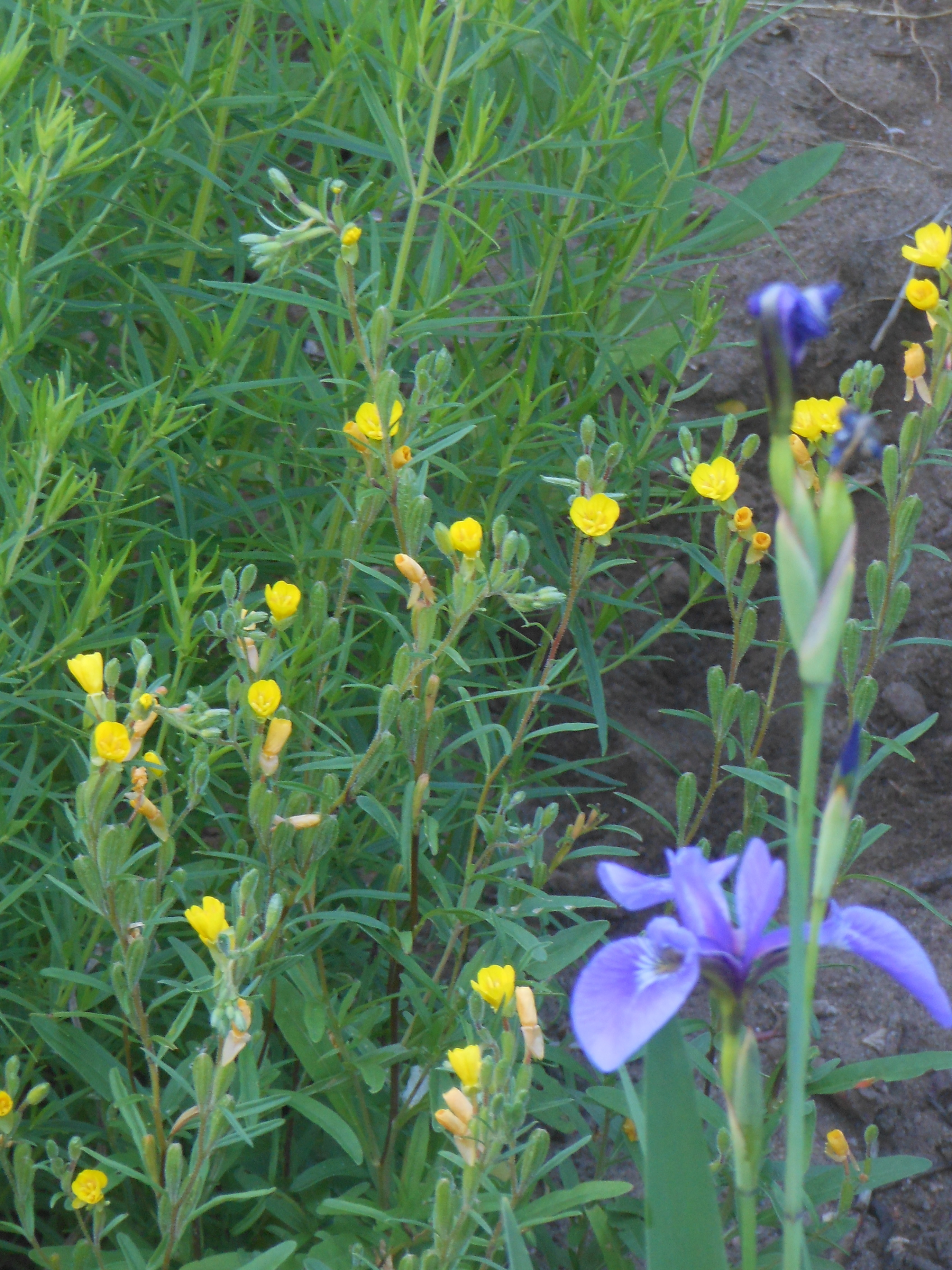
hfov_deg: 4.7
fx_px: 11513
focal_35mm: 314
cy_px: 562
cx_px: 437
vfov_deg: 6.3
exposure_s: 1/30
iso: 200
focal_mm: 45
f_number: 5.8
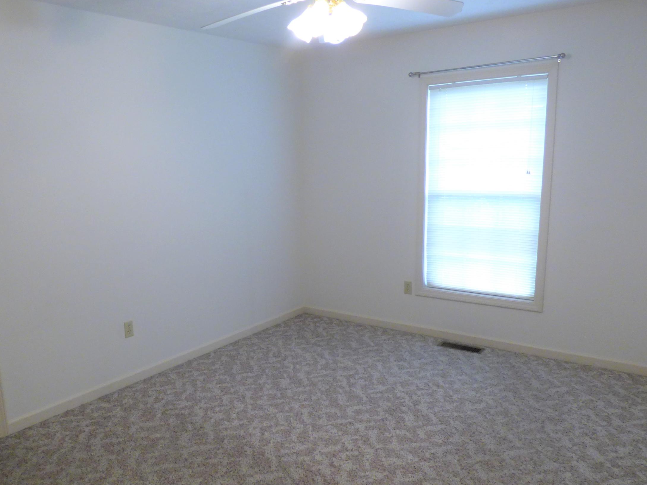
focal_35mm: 29
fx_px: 542
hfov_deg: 61.2
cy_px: 270
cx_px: 265
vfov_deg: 48.1
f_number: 2.8
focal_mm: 3.64
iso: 250
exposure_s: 1/60
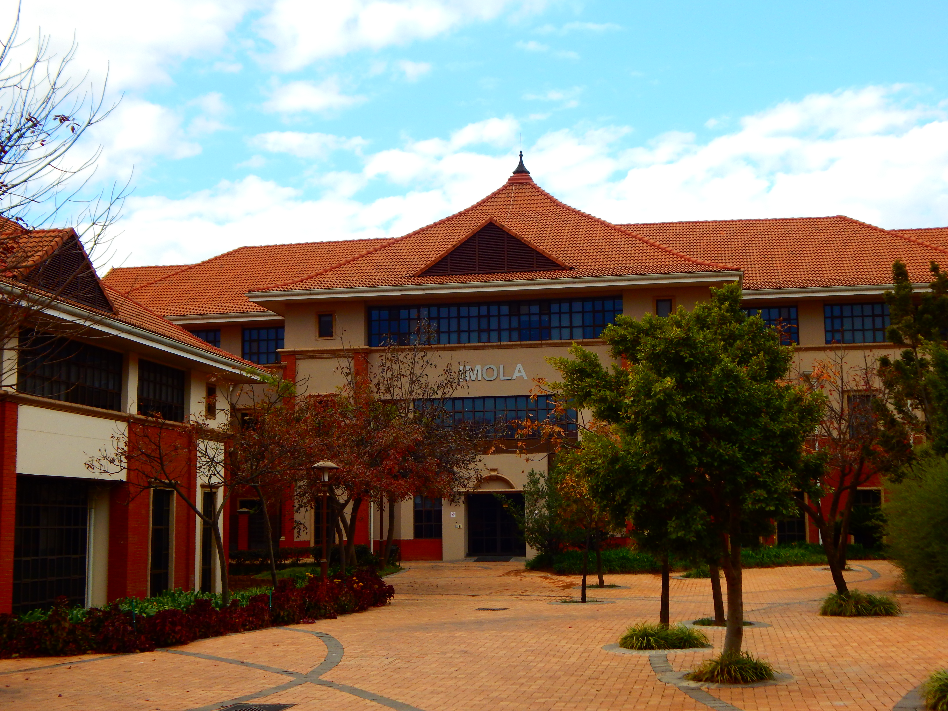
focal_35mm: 48
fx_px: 1315
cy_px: 356
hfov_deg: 39.7
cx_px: 474
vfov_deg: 30.3
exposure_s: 1/500
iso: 125
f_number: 3.7
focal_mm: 8.6
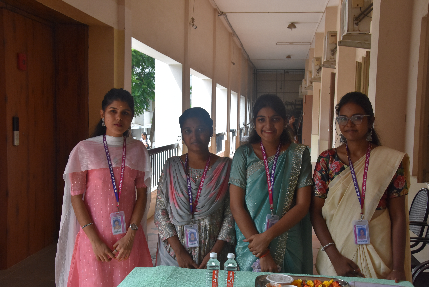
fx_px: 501
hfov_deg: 46.4
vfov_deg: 31.9
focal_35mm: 42
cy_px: 144
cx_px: 214
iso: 800
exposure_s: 1/320
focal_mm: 28
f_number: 8
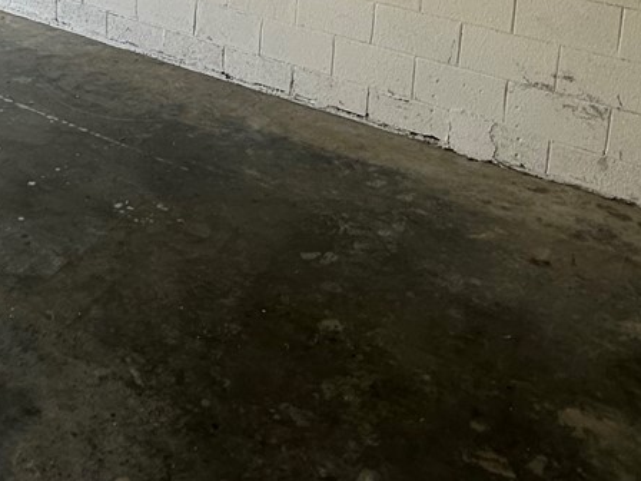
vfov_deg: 25.3
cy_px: -137
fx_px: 926
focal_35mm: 50
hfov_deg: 37.2
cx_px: 152
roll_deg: -3.5
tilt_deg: -6.9
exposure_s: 1/269
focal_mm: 2.22
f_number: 2.2
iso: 40
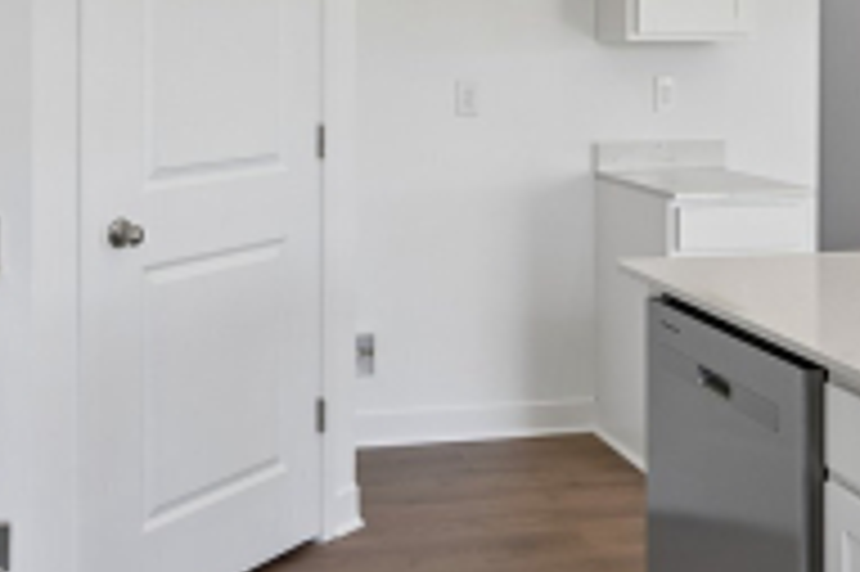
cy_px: 63
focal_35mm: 55
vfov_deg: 23.9
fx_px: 1313
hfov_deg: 36.2
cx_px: 378
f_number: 8
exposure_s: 1/20
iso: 100
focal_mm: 14
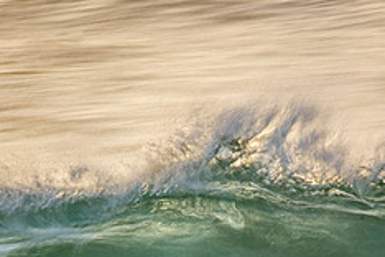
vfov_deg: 0.7
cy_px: 296
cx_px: 155
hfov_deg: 1.1
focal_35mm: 1859
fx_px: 19879
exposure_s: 1/15
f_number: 22
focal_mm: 500
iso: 100
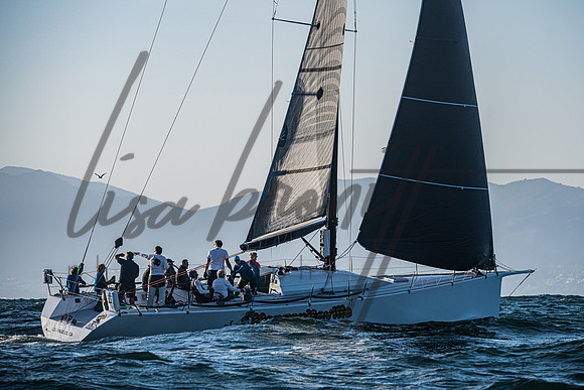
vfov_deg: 5.9
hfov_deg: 8.8
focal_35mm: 234
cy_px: 173
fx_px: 3803
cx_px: 320
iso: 400
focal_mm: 210
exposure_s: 1/2500
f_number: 6.3
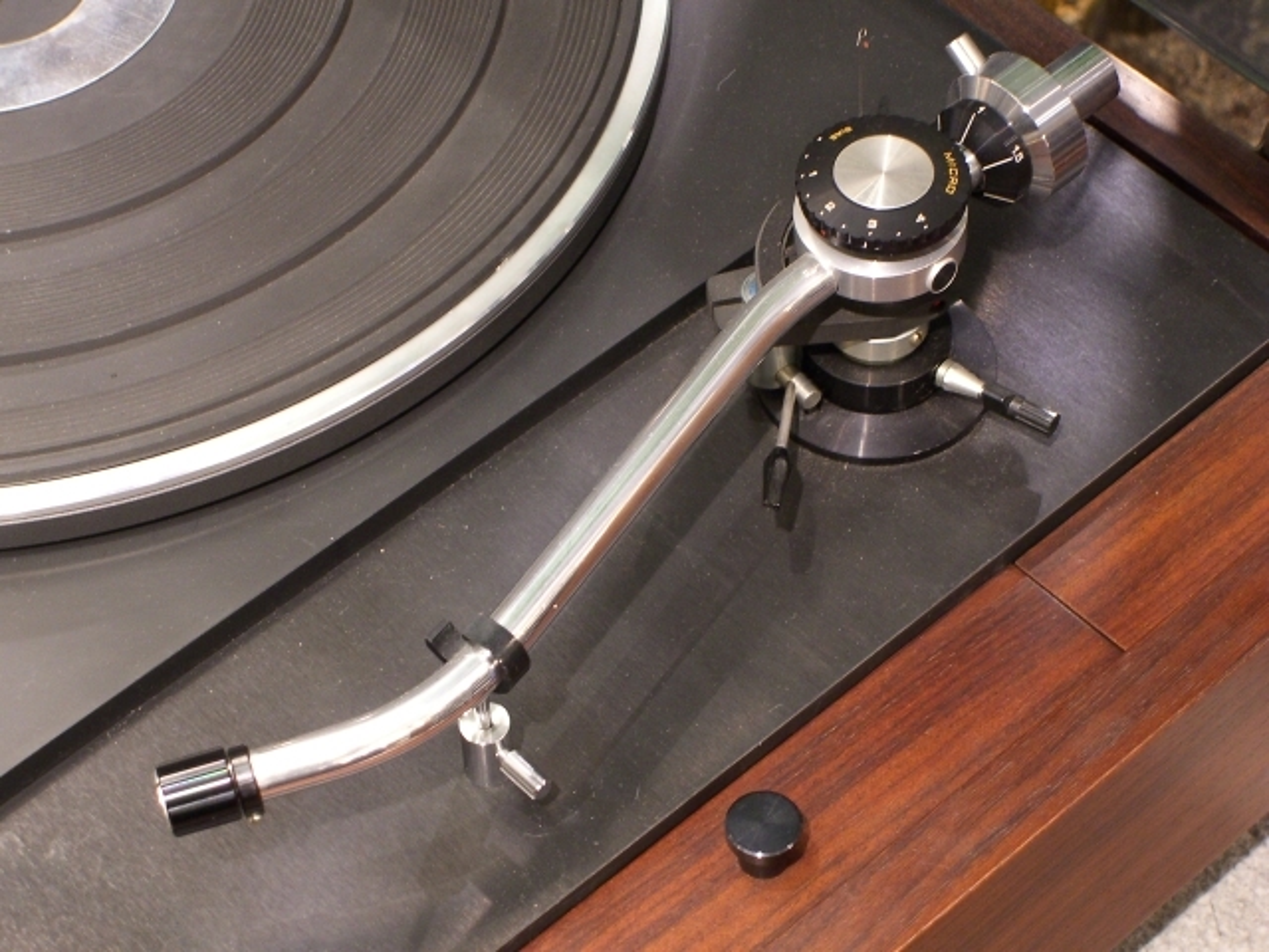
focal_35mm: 95
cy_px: 476
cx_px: 634
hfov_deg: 20.7
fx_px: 3483
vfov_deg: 15.6
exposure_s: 1/3.33
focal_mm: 19.7
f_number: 4.8
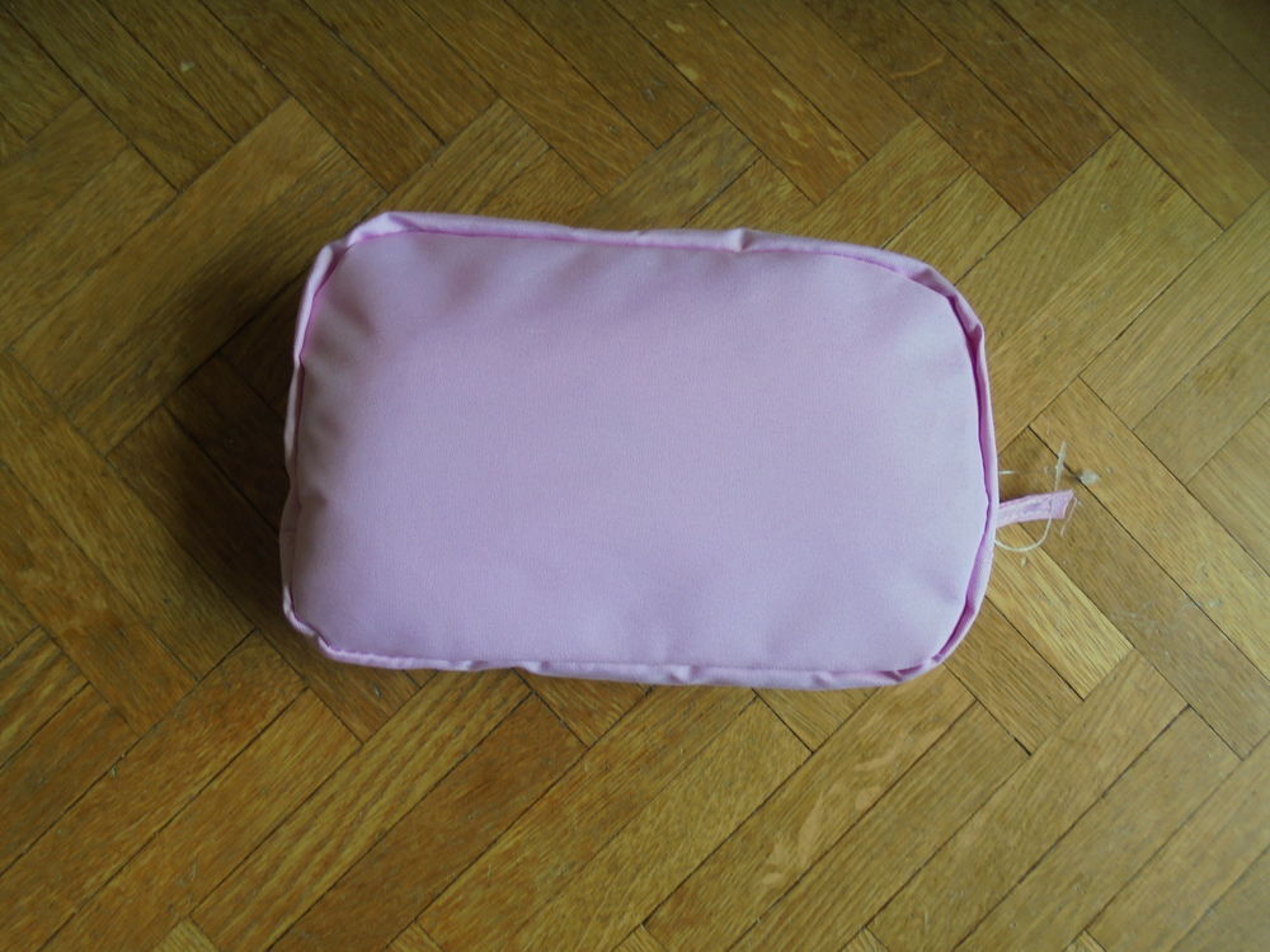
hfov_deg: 67.3
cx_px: 635
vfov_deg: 53.1
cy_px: 476
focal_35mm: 26
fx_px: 954
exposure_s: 1/80
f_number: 3.5
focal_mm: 4.6
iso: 100
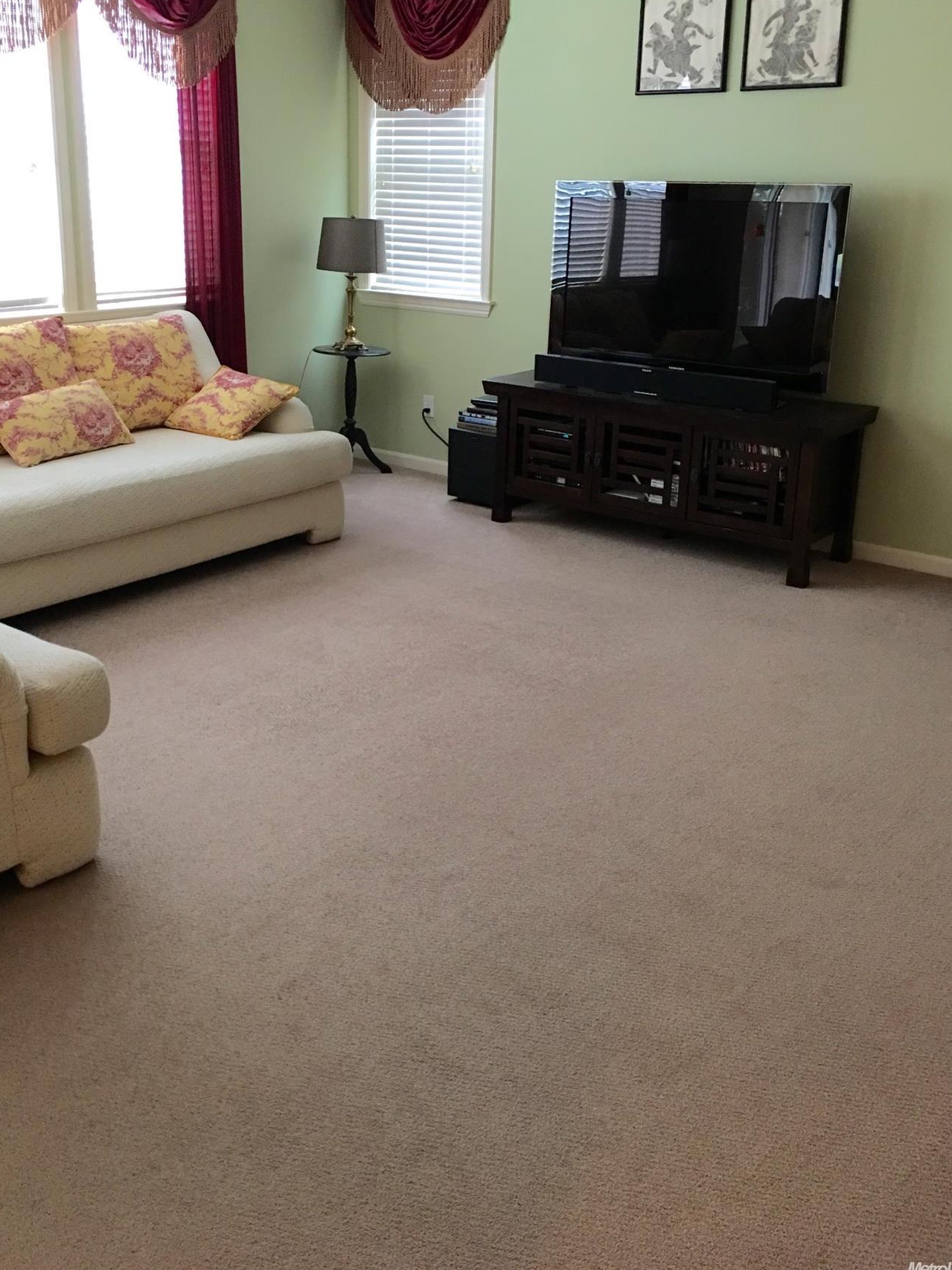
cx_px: 424
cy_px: 532
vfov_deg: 53.7
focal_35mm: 34
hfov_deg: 41.7
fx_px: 1247
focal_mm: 4.15
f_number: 2.2
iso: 64
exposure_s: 1/15
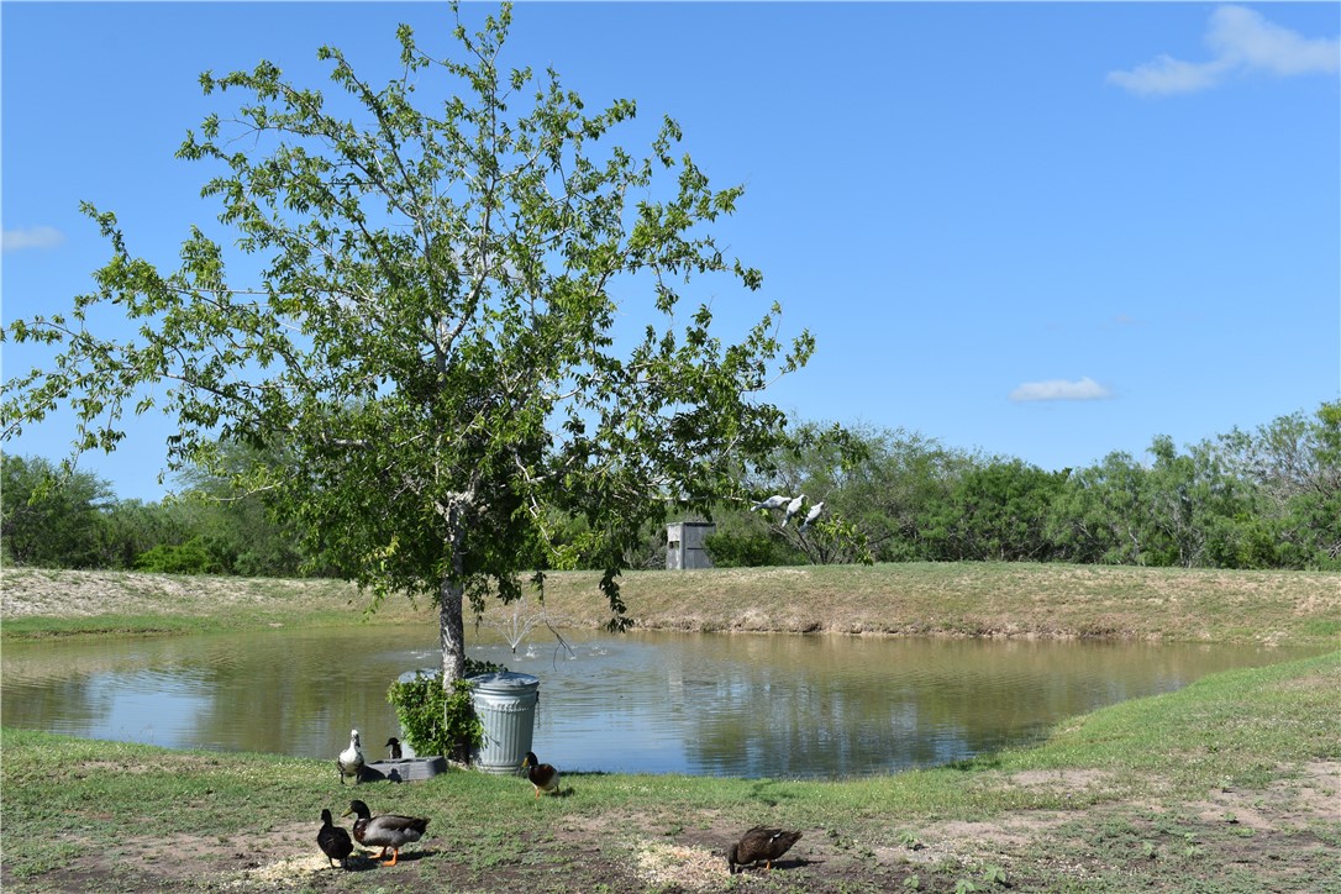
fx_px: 1509
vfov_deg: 33.0
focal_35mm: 40
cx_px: 670
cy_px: 447
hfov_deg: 47.9
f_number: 10
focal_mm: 27
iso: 200
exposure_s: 1/400
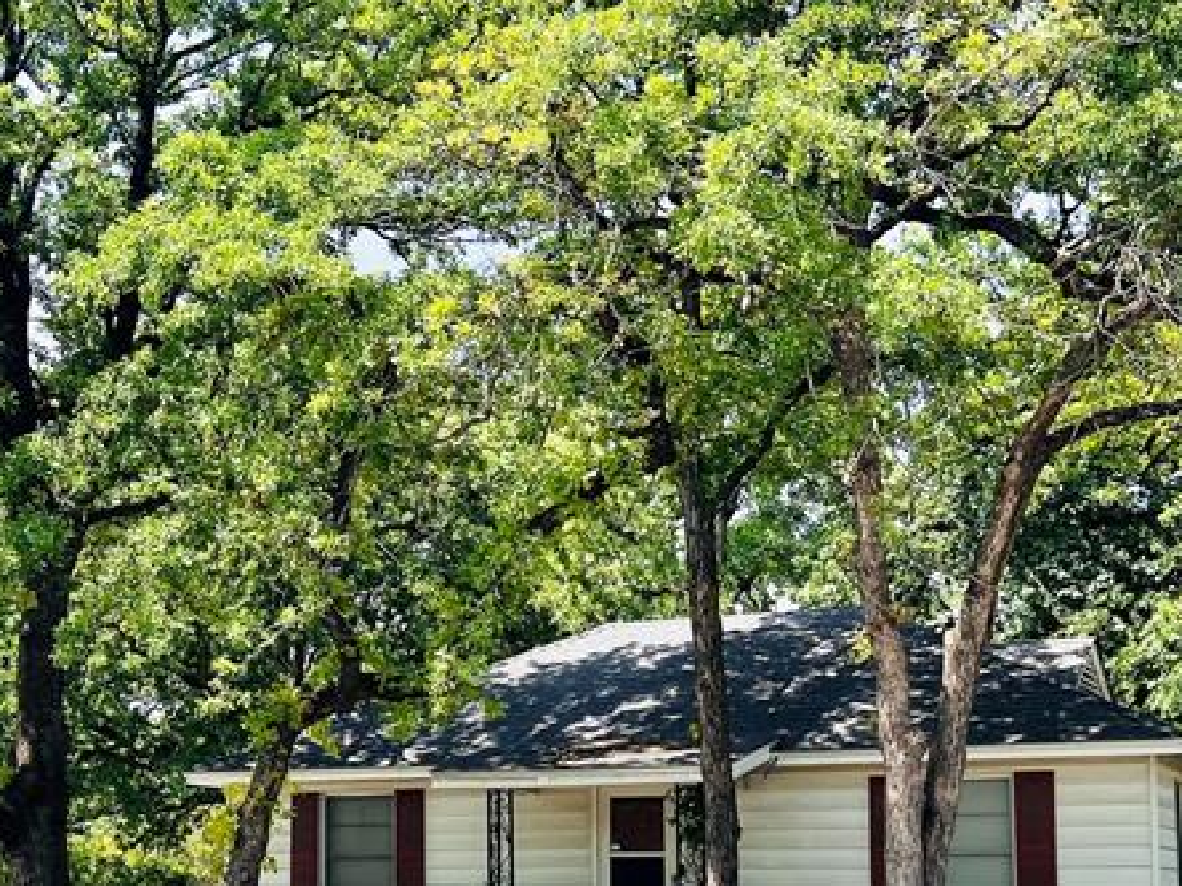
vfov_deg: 24.0
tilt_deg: +4.6
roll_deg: -0.2
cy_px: 721
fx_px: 2049
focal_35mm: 60
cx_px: 298
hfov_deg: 31.6
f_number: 1.5
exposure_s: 1/2513
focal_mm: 5.7
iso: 50
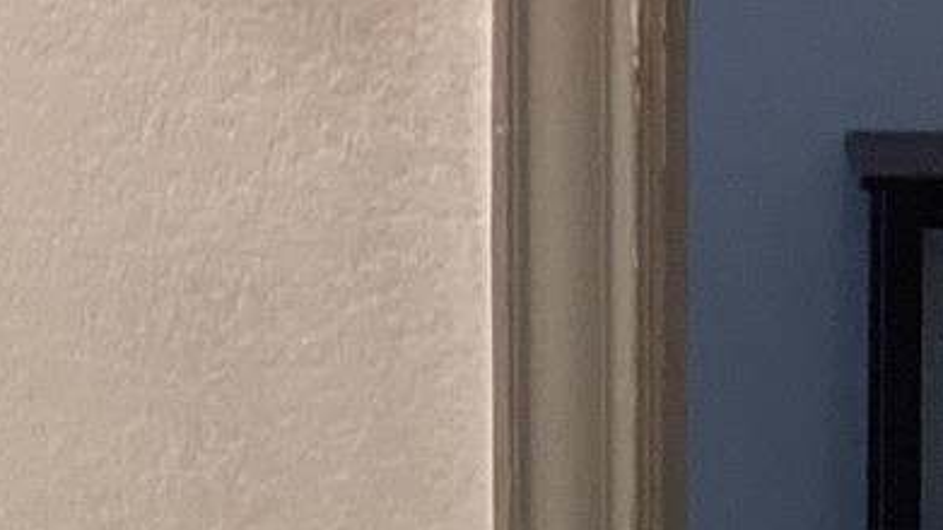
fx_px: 4426
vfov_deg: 6.8
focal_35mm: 177
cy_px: 36
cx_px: -125
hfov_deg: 11.9
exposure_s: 1/60
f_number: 2.4
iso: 100
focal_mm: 3.3
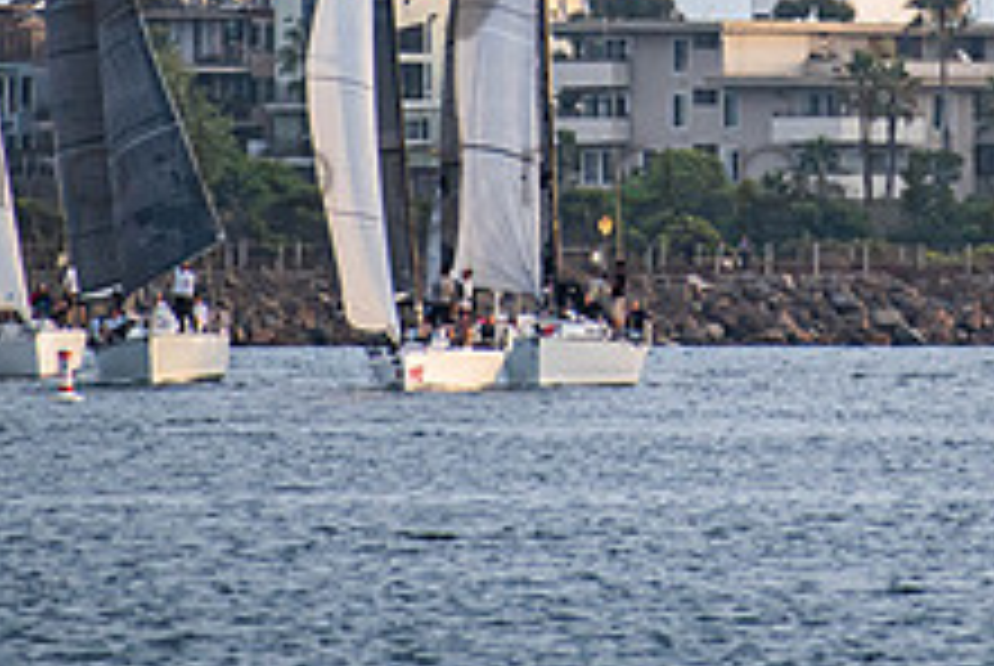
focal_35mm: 1058
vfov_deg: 1.3
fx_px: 29251
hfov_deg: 1.9
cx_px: 853
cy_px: -168
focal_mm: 260
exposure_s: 1/320
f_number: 6
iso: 800
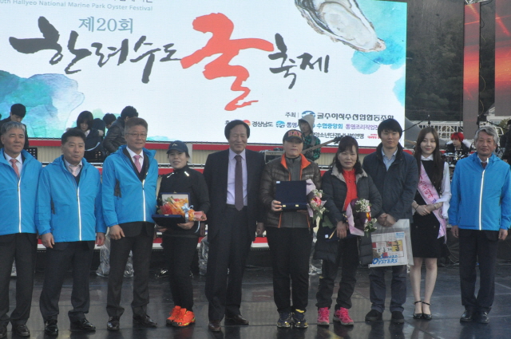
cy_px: 170
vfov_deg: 25.7
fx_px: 744
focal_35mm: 52
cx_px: 256
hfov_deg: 37.9
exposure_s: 1/200
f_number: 22
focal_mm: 35
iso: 1600
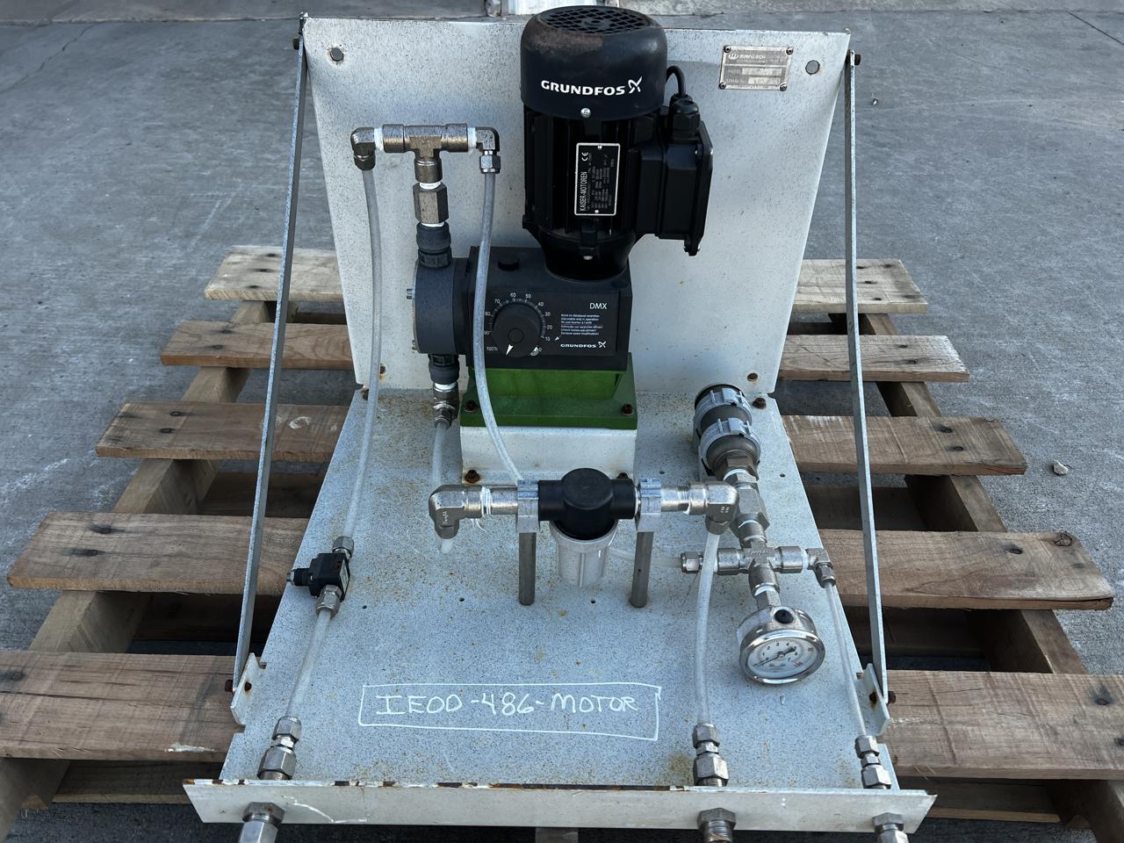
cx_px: 562
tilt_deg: -36.7
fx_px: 844
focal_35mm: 26
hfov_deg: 67.3
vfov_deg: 53.1
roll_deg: +0.4
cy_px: 422
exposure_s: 1/458
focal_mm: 5.7
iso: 50
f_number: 1.5
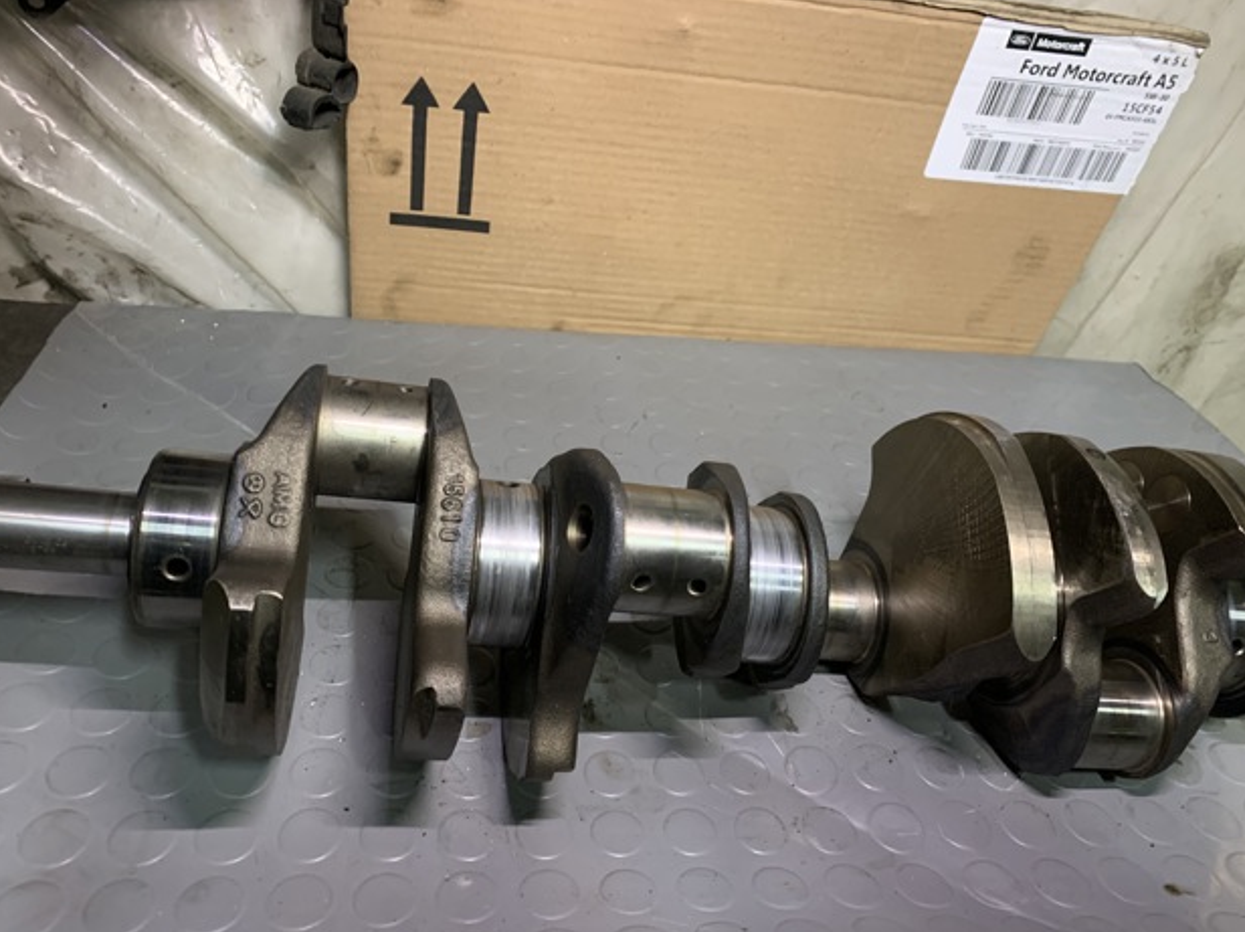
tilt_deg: -38.4
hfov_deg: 65.4
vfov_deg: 51.3
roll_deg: -9.3
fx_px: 970
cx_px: 622
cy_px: 480
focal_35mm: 27
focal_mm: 4.25
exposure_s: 1/60
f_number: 1.8
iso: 400
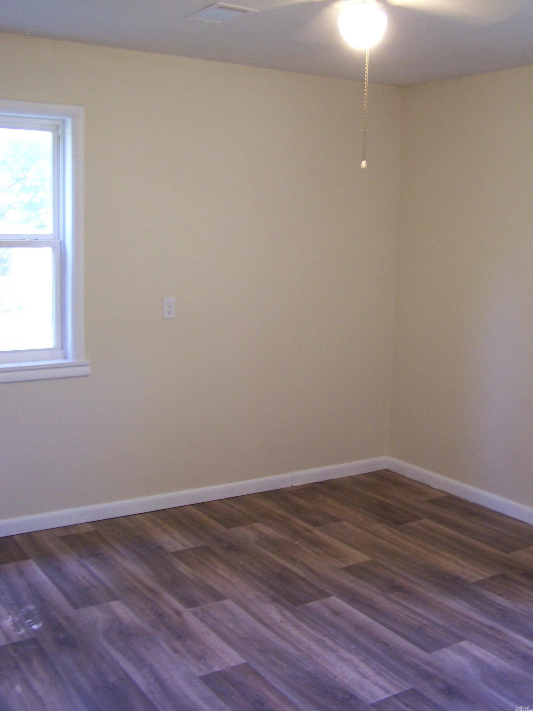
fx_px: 801
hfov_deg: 36.8
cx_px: 273
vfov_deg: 47.9
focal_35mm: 39
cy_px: 347
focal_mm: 6.3
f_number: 2.8
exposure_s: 1/13
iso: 140
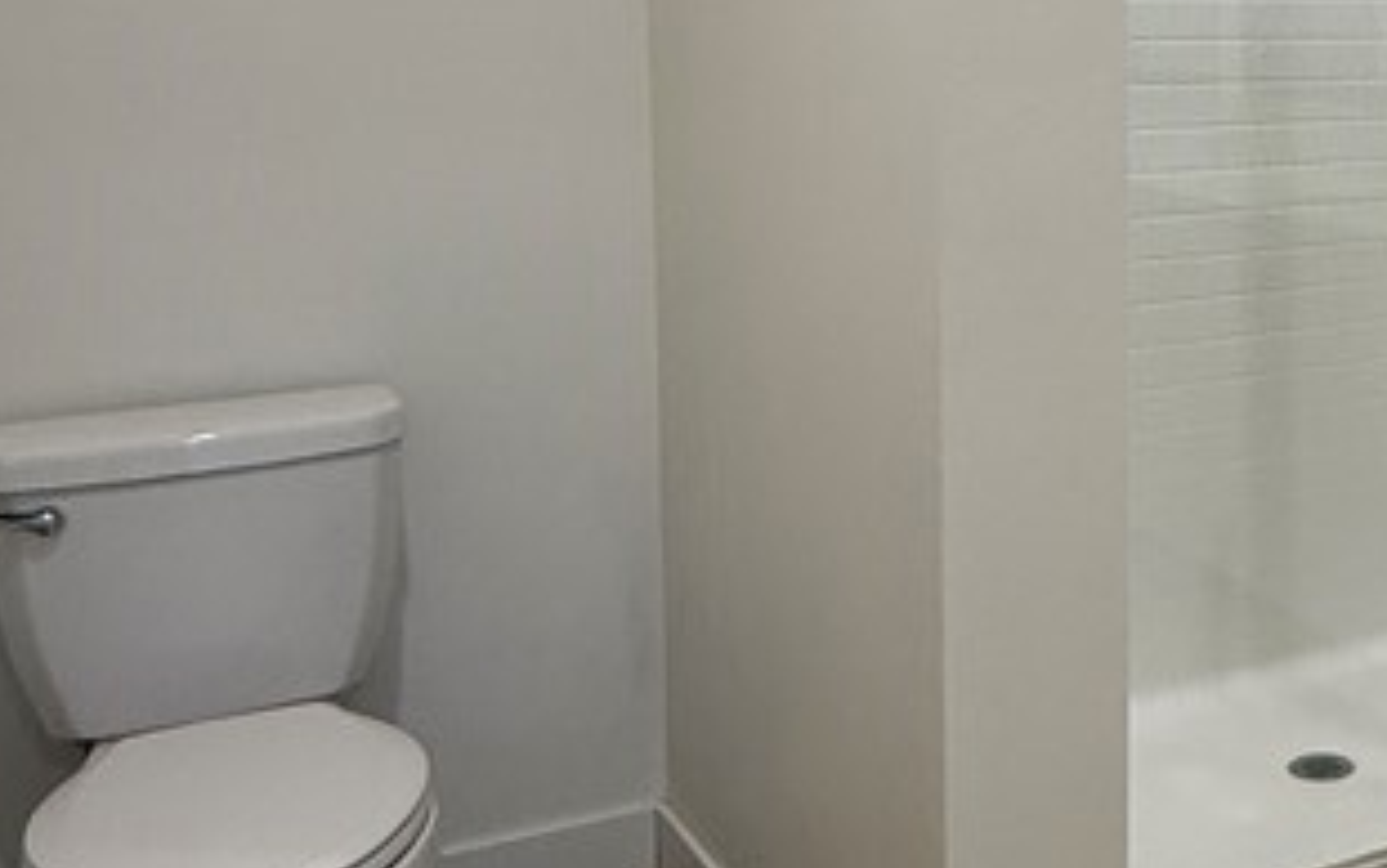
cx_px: 1409
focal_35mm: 49
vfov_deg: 25.9
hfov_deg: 36.6
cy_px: 170
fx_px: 1853
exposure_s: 1/120
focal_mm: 2.22
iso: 200
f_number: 2.2
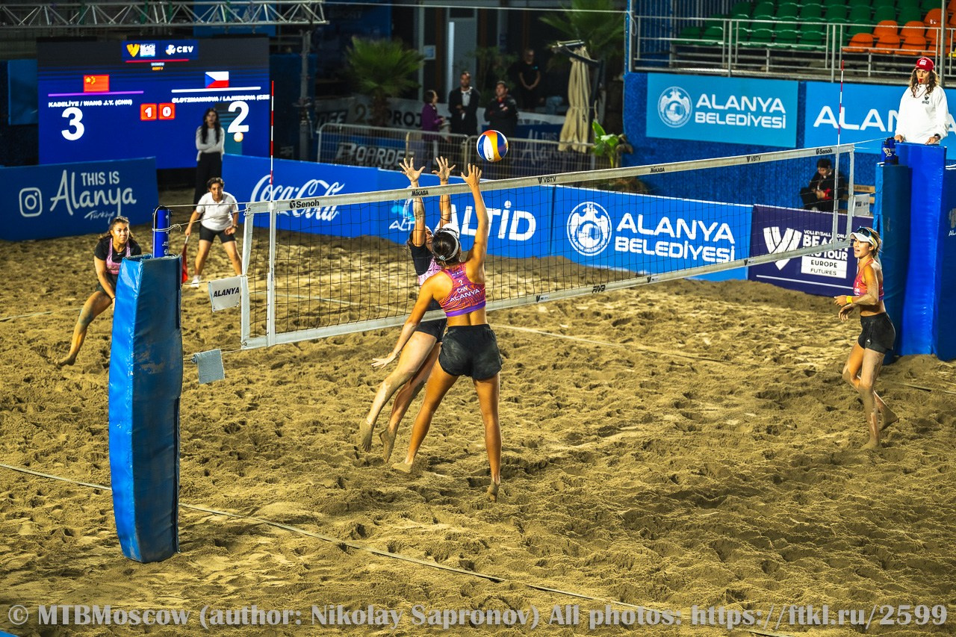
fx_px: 2283
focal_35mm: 86
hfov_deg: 23.6
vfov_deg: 15.9
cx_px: 478
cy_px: 318
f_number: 2.8
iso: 800
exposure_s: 1/1000
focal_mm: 86
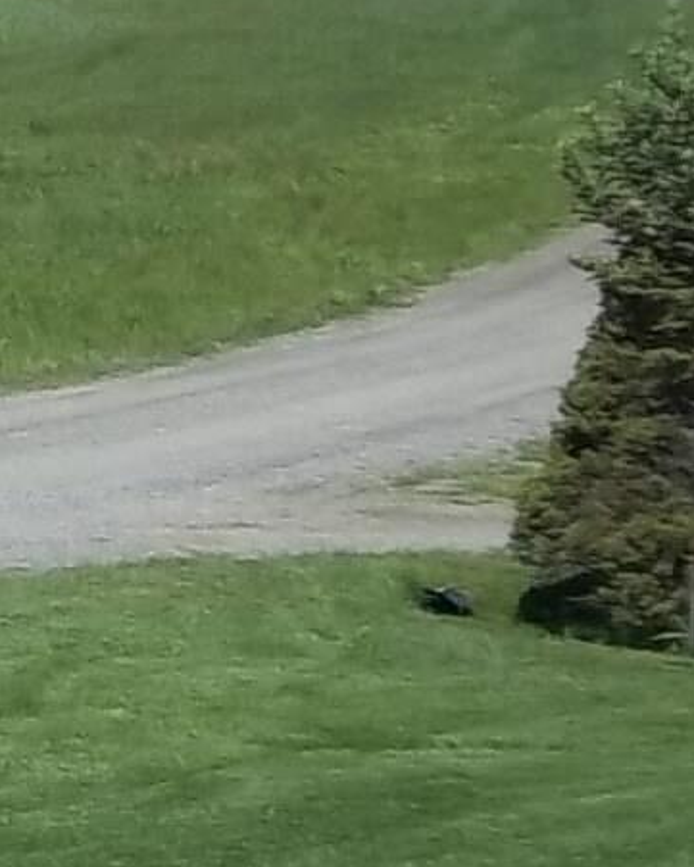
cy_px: 13
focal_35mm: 164
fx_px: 4209
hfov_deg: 8.2
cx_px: -1265
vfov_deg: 11.6
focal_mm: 6.6
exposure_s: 1/160
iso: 80
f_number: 10.1
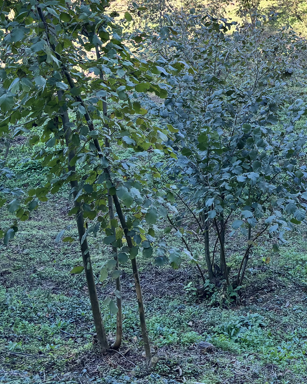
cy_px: 33
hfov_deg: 22.8
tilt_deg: -16.0
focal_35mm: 65
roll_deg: +1.9
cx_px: 291
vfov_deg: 28.0
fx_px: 738
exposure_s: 1/584
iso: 50
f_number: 1.6
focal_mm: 5.96
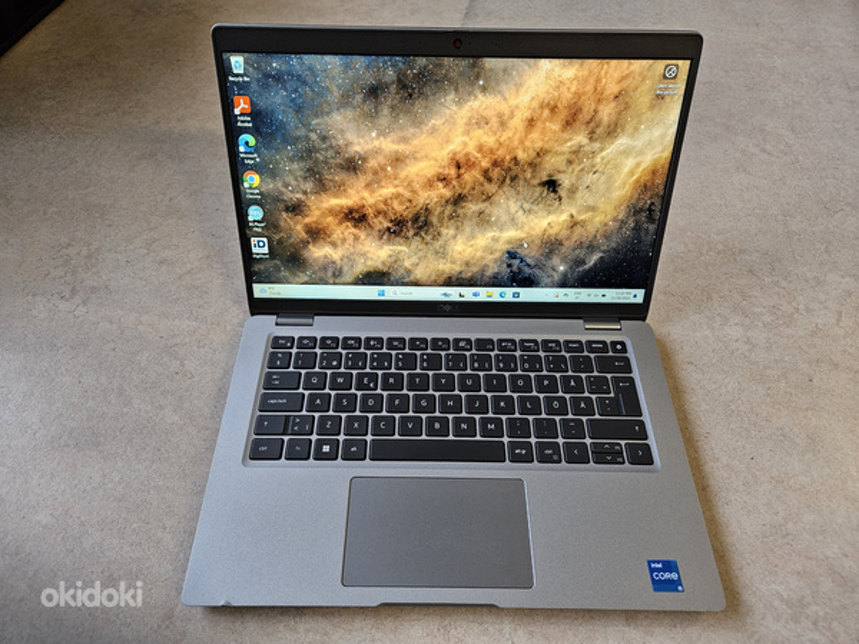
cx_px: 430
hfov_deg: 73.9
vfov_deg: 58.9
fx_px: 571
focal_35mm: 23
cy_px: 322
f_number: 1.8
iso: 500
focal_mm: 5.4
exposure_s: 1/100
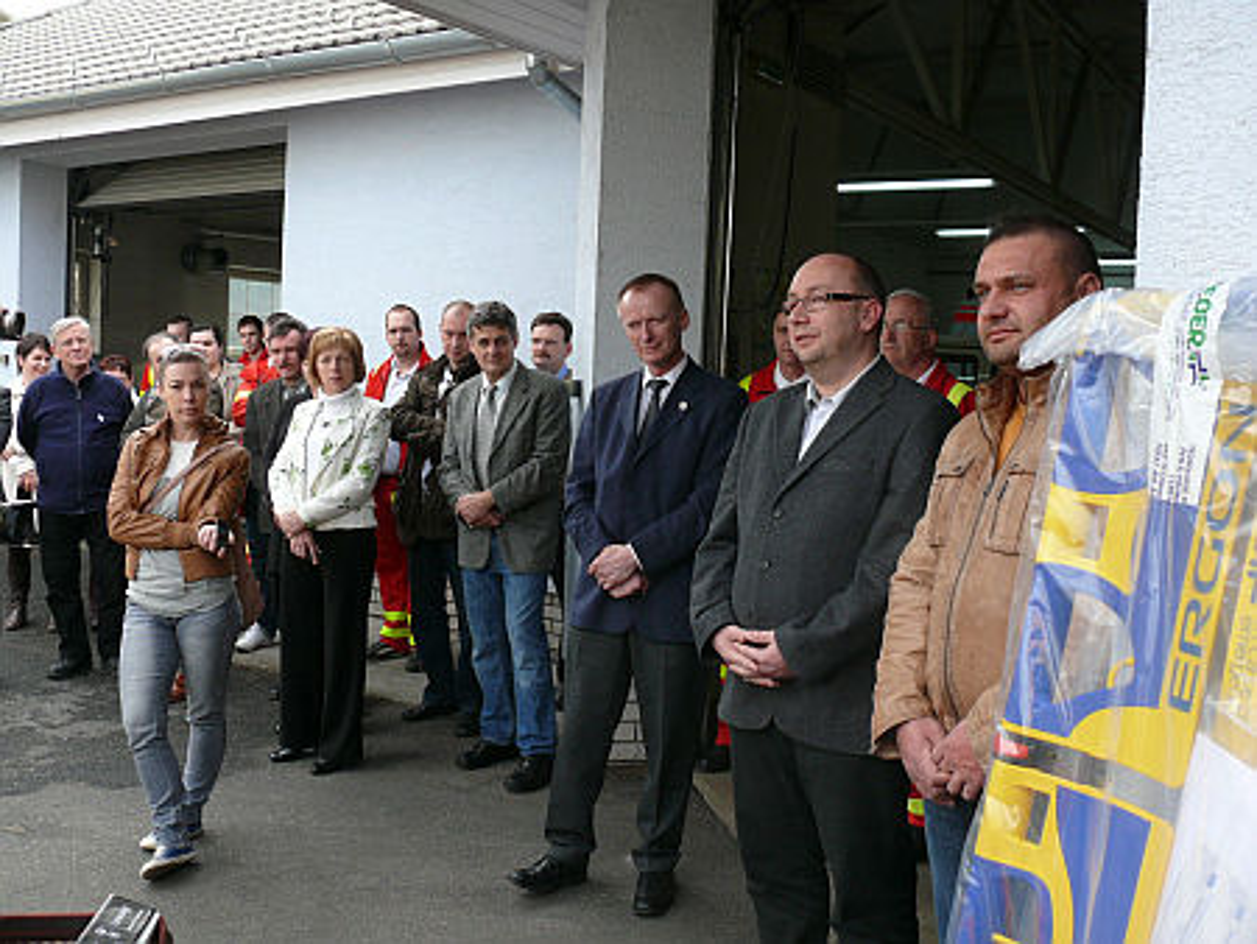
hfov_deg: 52.6
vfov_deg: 40.7
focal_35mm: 35
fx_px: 1272
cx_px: 628
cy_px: 472
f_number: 4
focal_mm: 7.4
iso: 100
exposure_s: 1/100
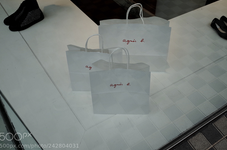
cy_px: 68
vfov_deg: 38.7
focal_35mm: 34
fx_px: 214
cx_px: 127
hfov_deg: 55.8
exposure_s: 1/1000
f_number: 2.8
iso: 100
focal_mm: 18.3
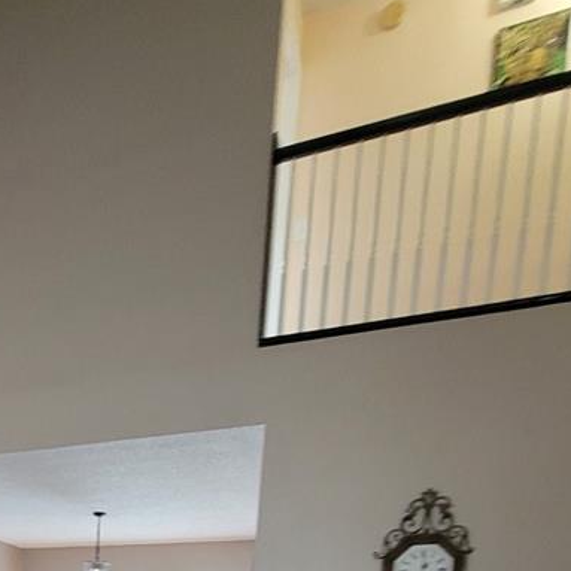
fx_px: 672
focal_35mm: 36
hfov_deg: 40.6
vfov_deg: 33.2
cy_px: 751
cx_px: 7
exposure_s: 1/30
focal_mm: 2.2
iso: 320
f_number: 2.2
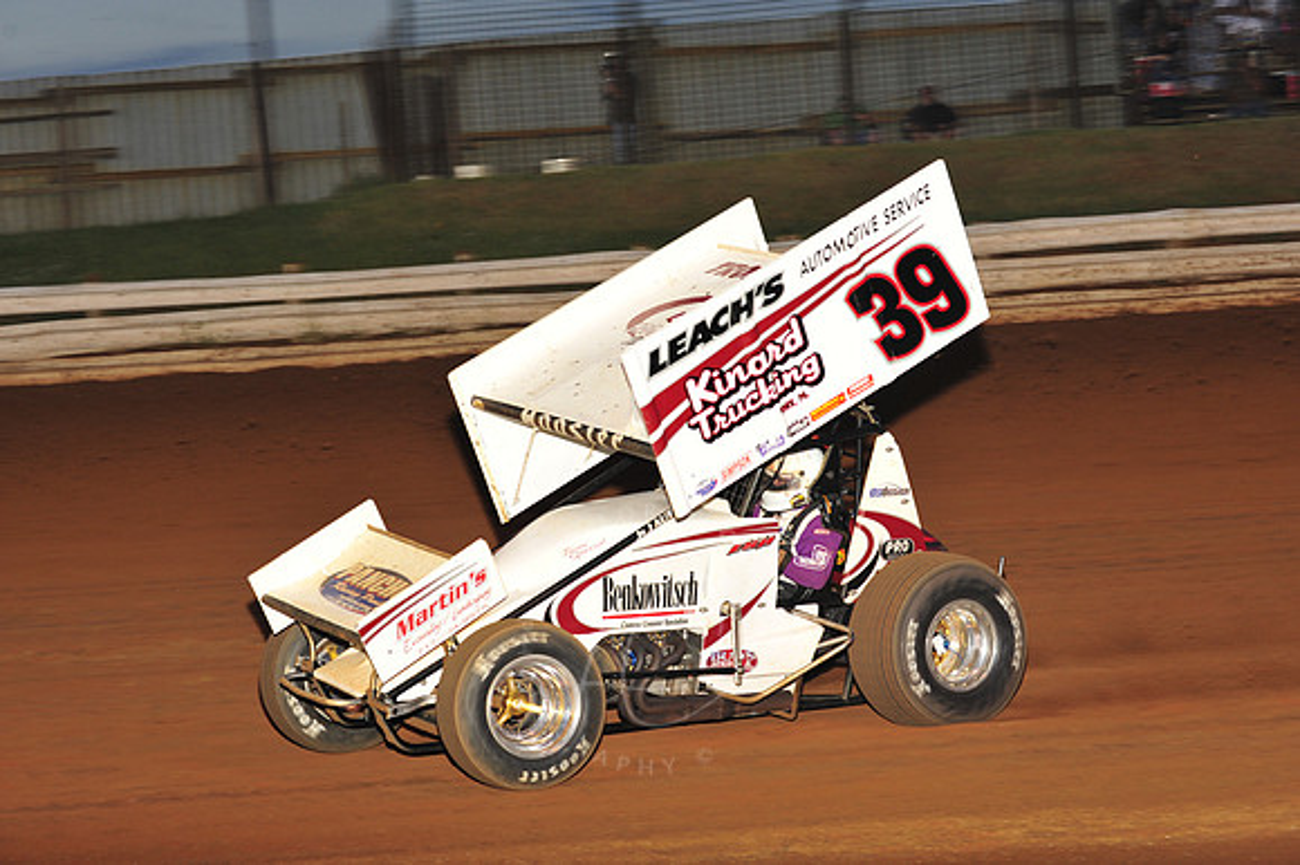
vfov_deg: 15.9
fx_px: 3104
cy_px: 432
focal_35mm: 86
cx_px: 650
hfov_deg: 23.7
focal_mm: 86
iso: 800
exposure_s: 1/320
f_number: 6.3
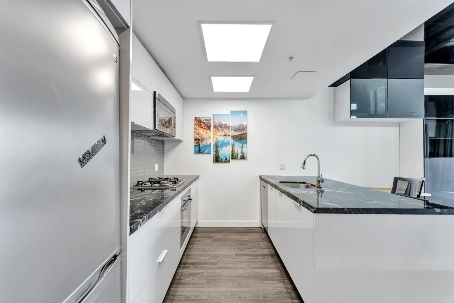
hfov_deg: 104.3
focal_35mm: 14
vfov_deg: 81.2
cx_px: 227
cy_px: 152
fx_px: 177
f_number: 8
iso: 400
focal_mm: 14
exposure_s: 1/20
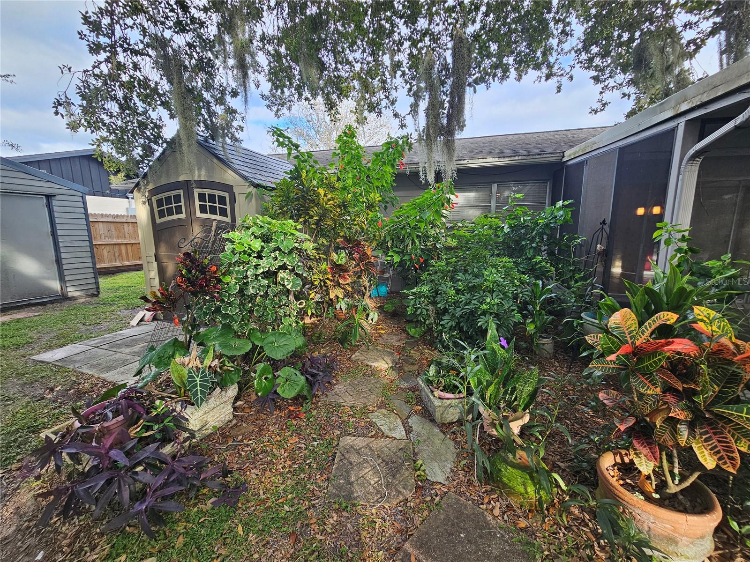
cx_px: 375
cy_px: 281
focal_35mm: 13
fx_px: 282
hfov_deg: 106.2
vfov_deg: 89.9
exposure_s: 1/120
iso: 50
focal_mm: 2.2
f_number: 2.2
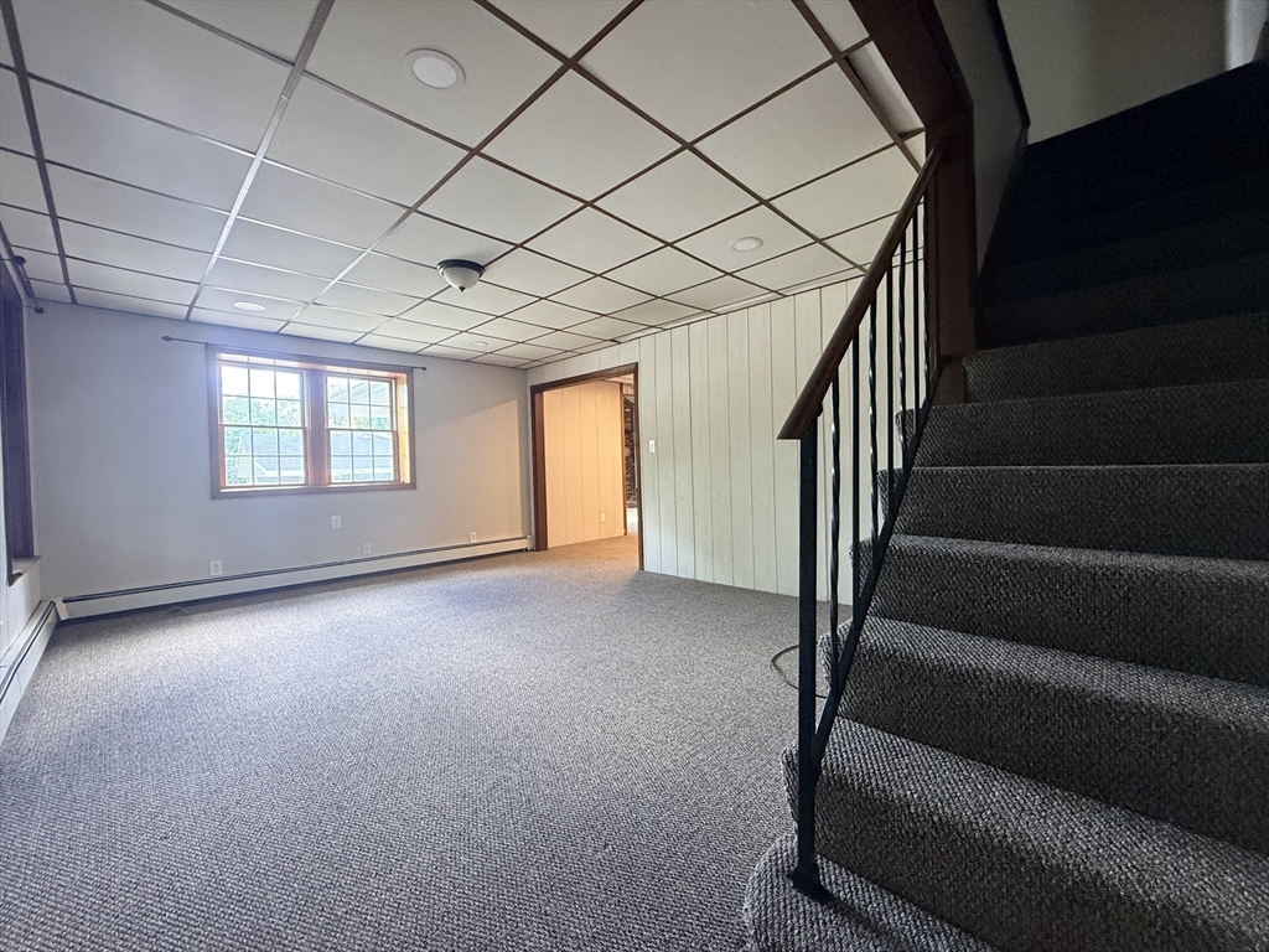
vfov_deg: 85.7
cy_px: 476
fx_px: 513
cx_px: 634
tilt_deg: -0.8
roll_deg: +1.3
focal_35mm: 14
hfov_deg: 102.1
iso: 500
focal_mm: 2.22
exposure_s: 1/60
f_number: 2.2
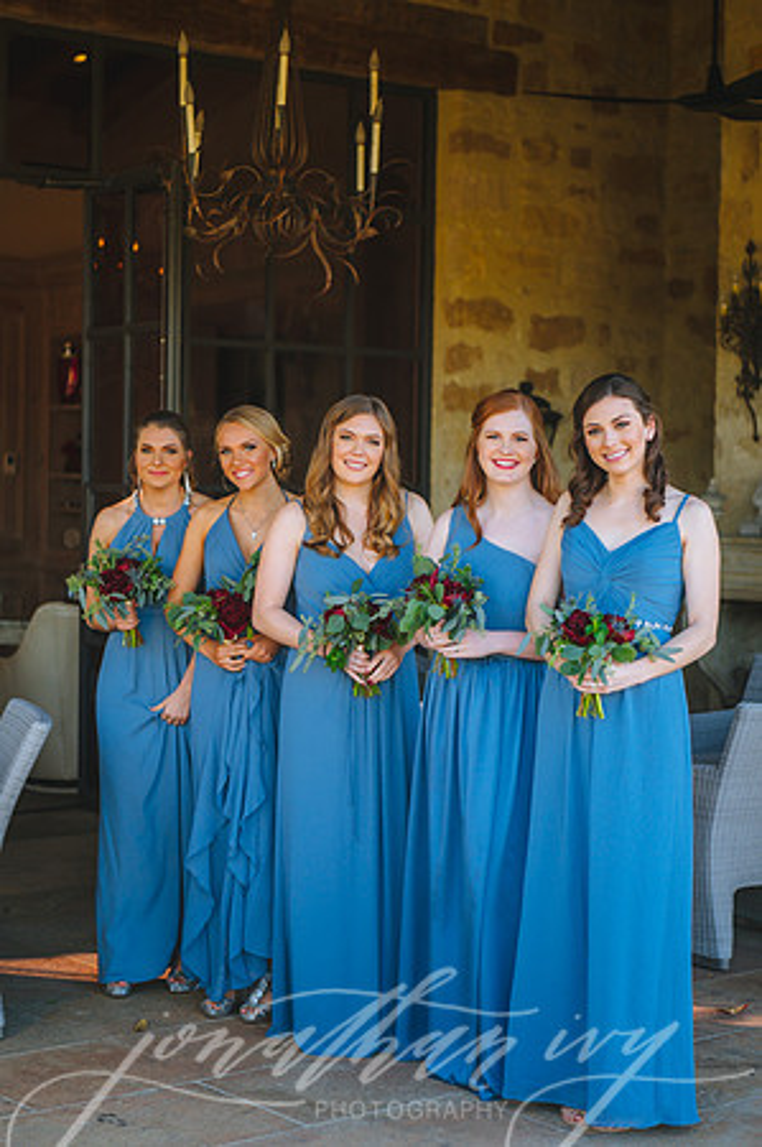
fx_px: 2227
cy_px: 574
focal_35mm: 70
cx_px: 381
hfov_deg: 19.4
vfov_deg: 28.9
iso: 800
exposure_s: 1/640
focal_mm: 70
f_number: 2.8
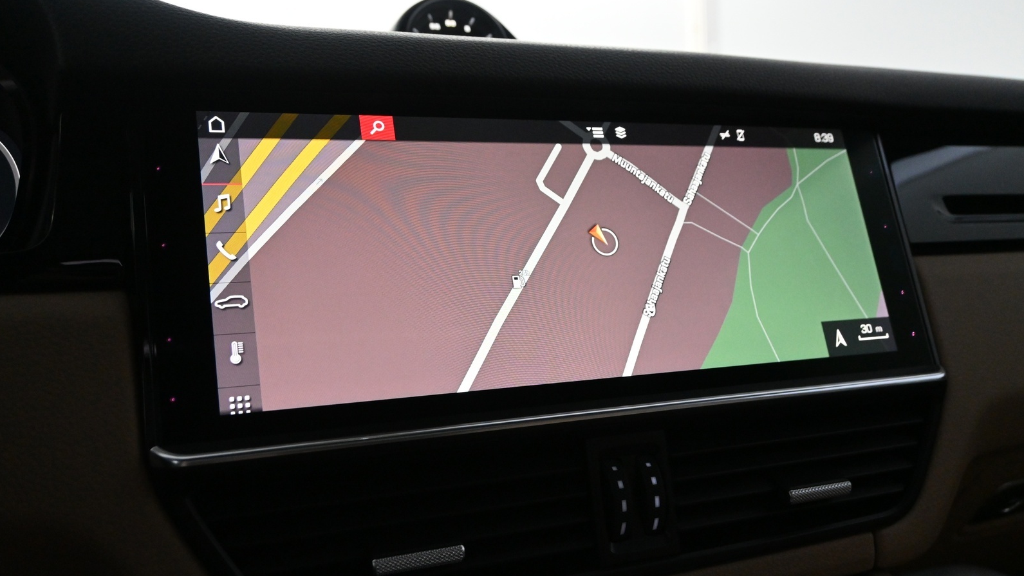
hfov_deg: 59.8
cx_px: 519
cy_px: 314
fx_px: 891
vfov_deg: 35.8
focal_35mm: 33
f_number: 4.5
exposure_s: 1/80
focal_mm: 20.5
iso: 3200
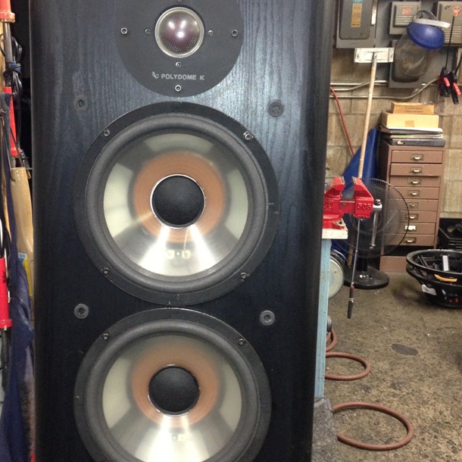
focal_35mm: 49
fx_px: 740
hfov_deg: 34.6
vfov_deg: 34.6
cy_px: 201
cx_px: 200
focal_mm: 4.13
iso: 320
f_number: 2.4
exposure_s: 1/20
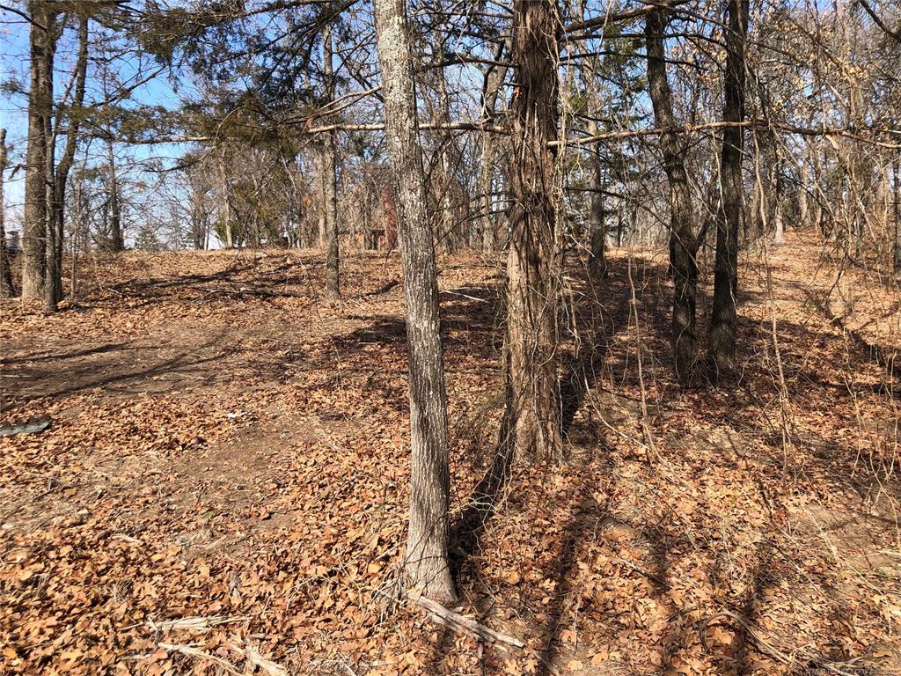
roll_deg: +1.2
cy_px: 338
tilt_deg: -3.9
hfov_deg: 63.4
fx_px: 729
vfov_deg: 49.7
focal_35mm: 28
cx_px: 450
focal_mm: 3.99
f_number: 1.8
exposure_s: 1/810
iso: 20
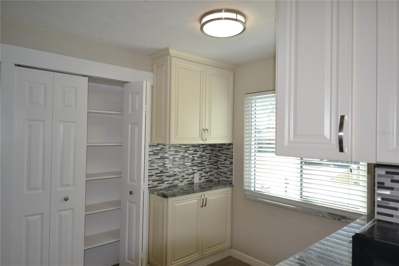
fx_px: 249
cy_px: 133
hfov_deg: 77.3
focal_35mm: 22
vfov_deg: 56.1
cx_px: 200
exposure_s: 1/125
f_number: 4
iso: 200
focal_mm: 15
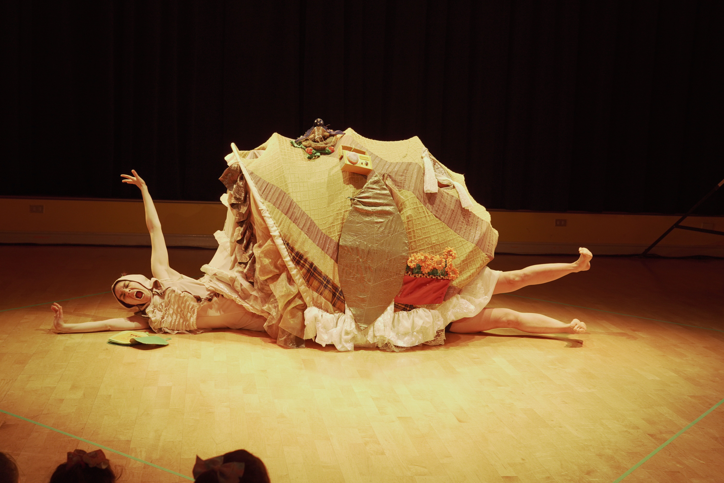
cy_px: 242
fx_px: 905
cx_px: 362
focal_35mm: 45
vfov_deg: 29.9
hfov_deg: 43.6
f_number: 4
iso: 400
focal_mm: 30
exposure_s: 1/60
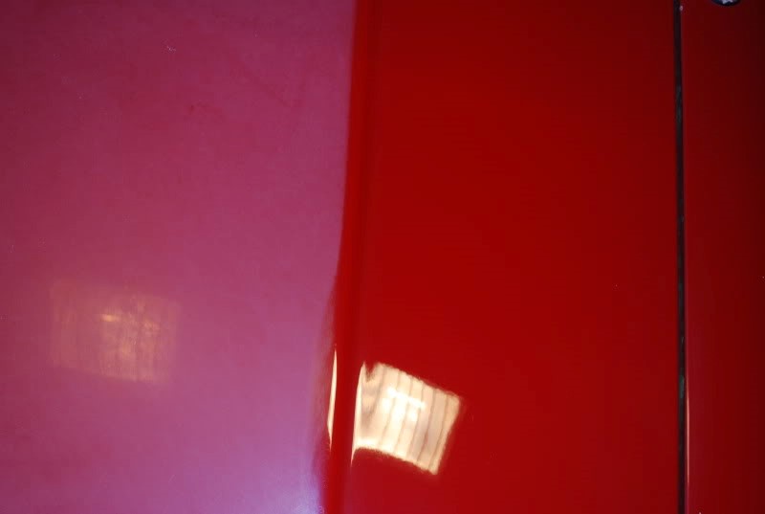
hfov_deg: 36.8
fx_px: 1150
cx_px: 382
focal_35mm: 54
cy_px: 257
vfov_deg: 25.2
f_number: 5.3
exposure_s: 1/125
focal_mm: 36
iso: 100
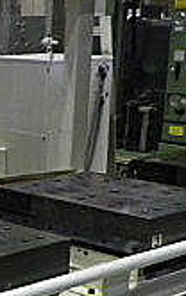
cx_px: -175
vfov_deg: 20.3
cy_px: 212
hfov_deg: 11.6
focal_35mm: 102
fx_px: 826
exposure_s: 1/25
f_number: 3.5
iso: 400
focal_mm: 4.5
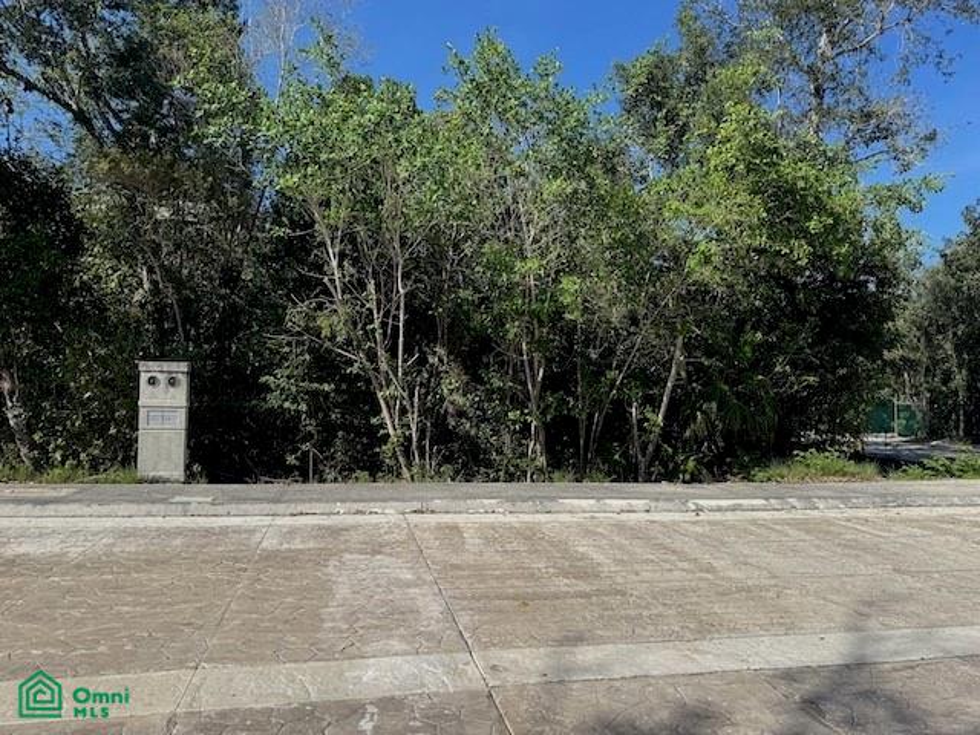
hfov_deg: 71.6
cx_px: 490
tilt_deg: +2.5
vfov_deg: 56.8
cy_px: 368
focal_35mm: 24
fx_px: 679
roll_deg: -1.2
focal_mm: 6.76
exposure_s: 1/4310
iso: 80
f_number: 1.78
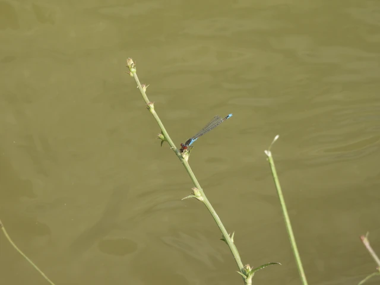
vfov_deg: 2.5
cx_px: 190
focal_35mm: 600
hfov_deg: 3.3
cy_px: 142
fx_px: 6587
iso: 100
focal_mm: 107
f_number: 6.3
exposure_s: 1/320
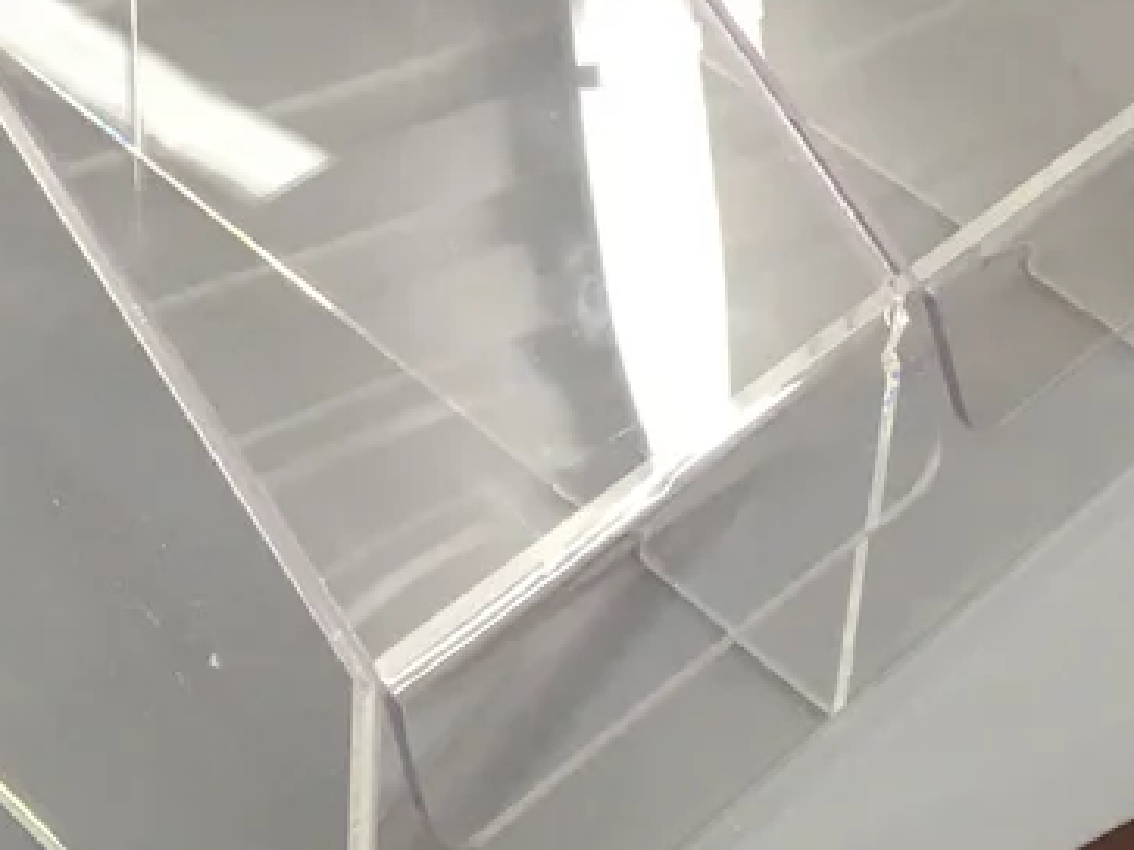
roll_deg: -5.9
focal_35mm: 96
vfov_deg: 14.6
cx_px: 606
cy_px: -341
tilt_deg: -30.6
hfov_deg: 20.4
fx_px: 3144
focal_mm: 4.15
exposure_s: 1/33
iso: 100
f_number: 2.2
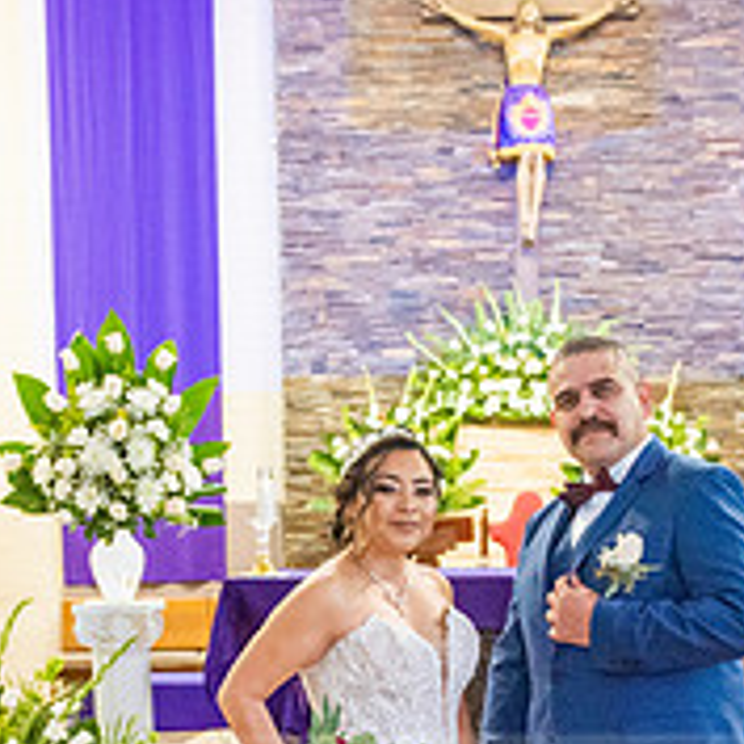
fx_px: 2043
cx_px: 386
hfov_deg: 20.6
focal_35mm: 84
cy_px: 832
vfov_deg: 19.7
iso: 2000
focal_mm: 26
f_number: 2.8
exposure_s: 1/160
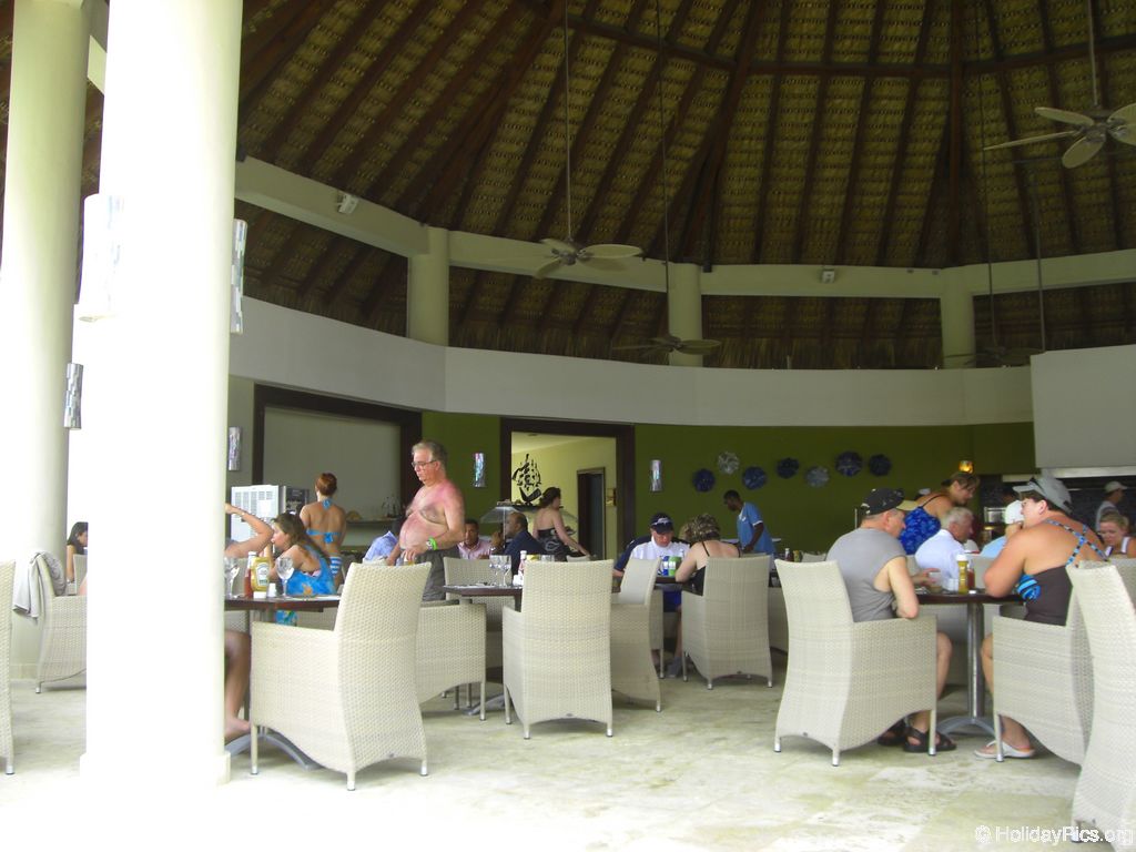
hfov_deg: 49.0
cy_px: 426
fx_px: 1247
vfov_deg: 37.7
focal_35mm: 38
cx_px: 568
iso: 64
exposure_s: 1/80
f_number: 2.7
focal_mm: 6.2
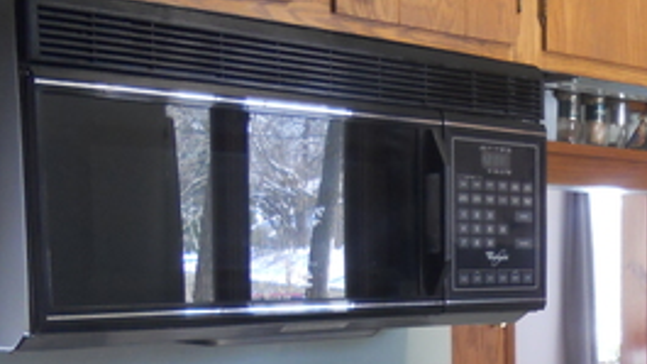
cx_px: 693
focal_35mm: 71
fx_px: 1218
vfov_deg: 16.6
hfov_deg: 27.5
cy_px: 379
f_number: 3.2
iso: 160
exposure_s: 1/30
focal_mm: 4.9
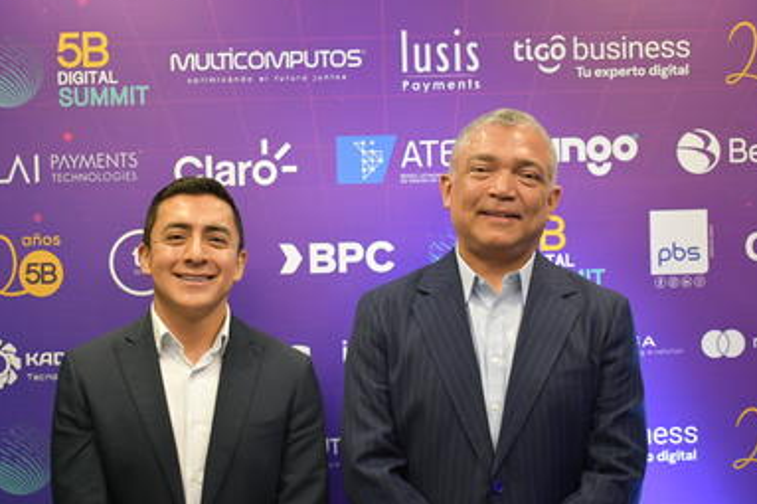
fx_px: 1345
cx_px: 376
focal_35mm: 64
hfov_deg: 31.4
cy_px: 300
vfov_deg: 21.2
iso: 2500
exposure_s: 1/125
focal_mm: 34
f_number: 4.5
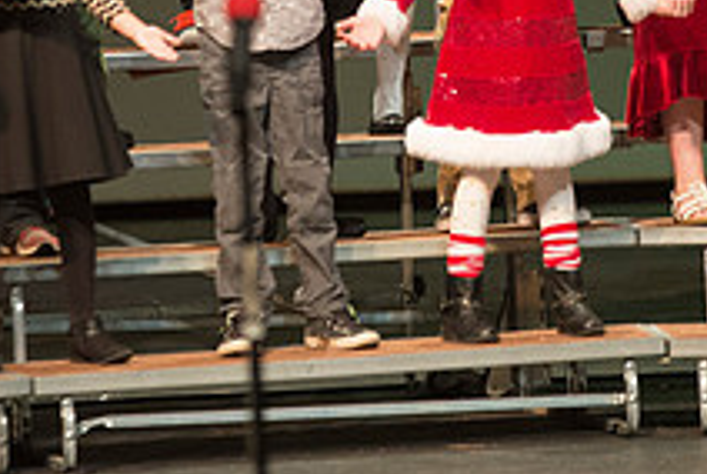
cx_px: 343
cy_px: -95
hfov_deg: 3.8
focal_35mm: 546
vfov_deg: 2.5
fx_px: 10738
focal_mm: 200
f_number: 2.8
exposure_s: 1/200
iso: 2500
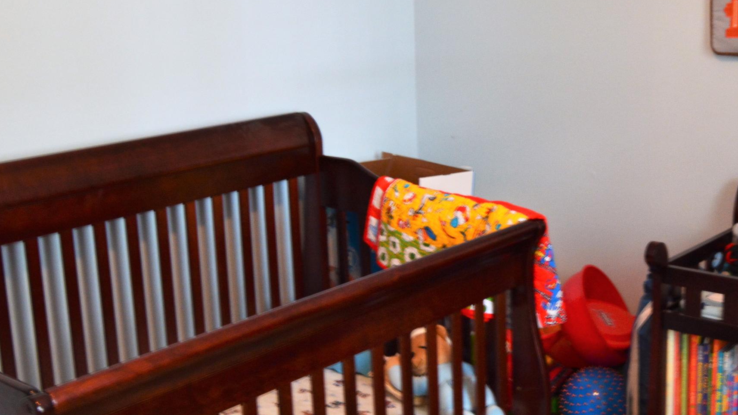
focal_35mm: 55
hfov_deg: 37.5
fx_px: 1076
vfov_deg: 21.8
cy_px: 211
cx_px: 488
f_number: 5.6
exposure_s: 1/8
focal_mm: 20
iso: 800
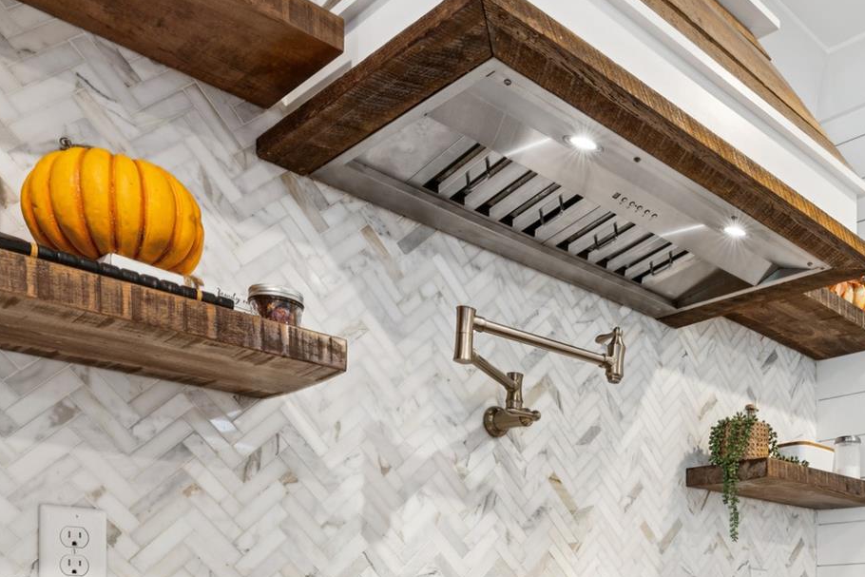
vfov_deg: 32.0
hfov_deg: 49.0
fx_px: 887
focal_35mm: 37
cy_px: 630
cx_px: 693
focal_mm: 16.4
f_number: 13
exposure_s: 1.6
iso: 100
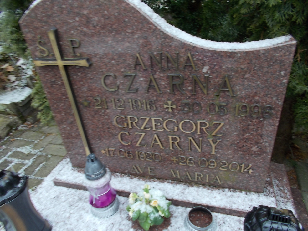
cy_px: 116
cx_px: 154
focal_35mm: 26
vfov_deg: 53.1
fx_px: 231
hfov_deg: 67.3
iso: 100
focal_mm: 4.6
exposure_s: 1/25
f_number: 3.2
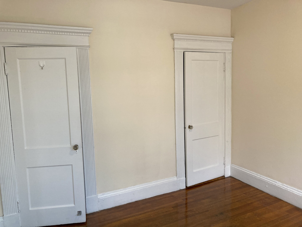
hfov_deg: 63.4
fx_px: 244
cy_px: 114
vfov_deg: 49.7
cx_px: 151
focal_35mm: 28
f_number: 1.8
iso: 100
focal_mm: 3.99
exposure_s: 1/60
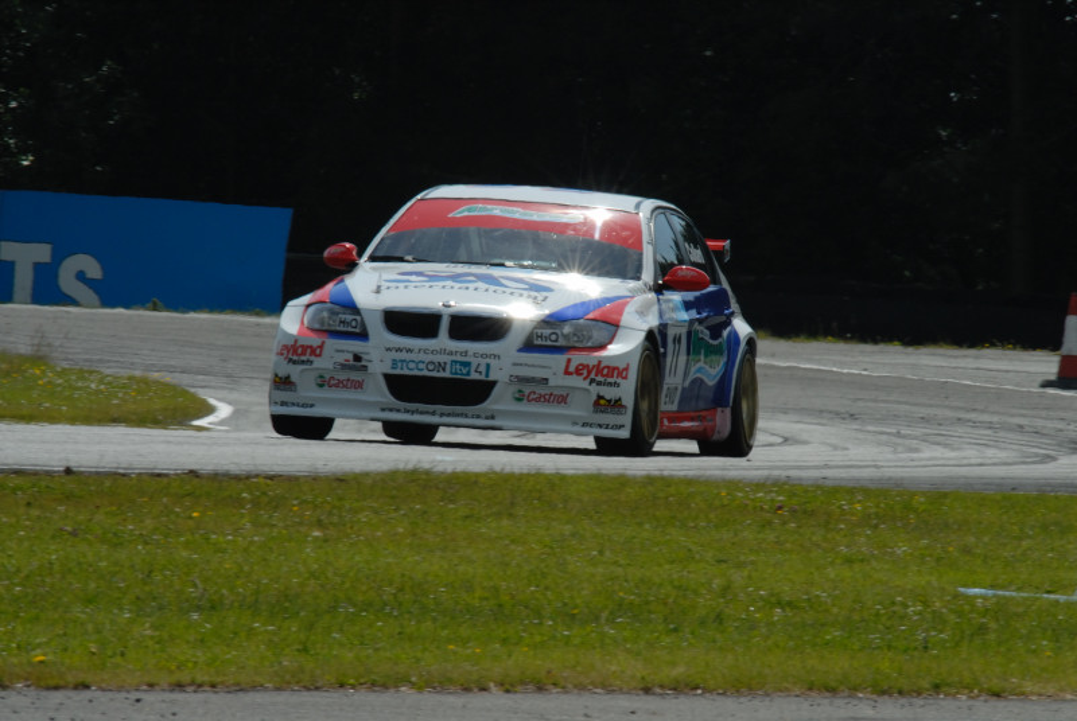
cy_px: 360
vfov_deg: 2.2
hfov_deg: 3.3
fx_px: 18875
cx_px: 538
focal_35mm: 630
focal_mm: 420
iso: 400
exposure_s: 1/200
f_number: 20
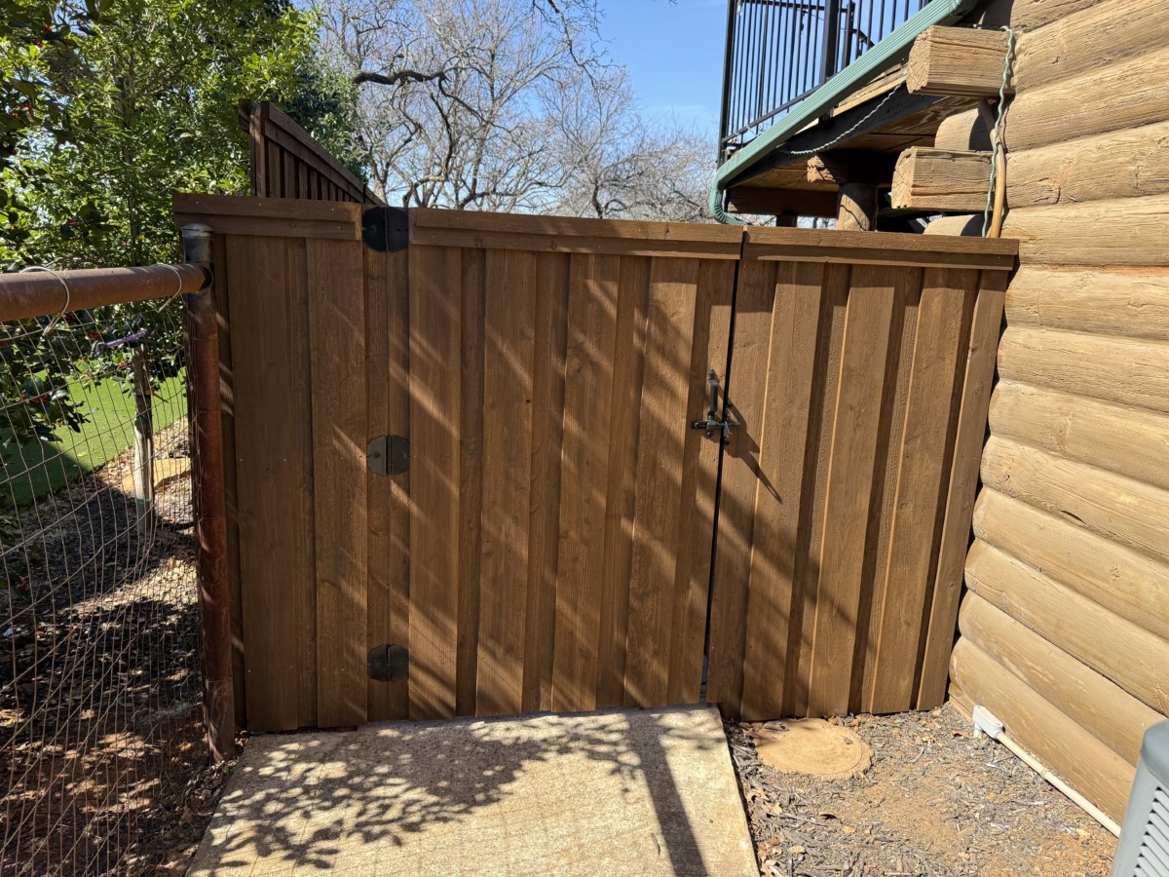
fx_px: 810
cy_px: 438
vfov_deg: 56.8
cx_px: 584
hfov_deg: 71.6
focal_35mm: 24
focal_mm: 6.76
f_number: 1.78
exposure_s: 1/1653
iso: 100
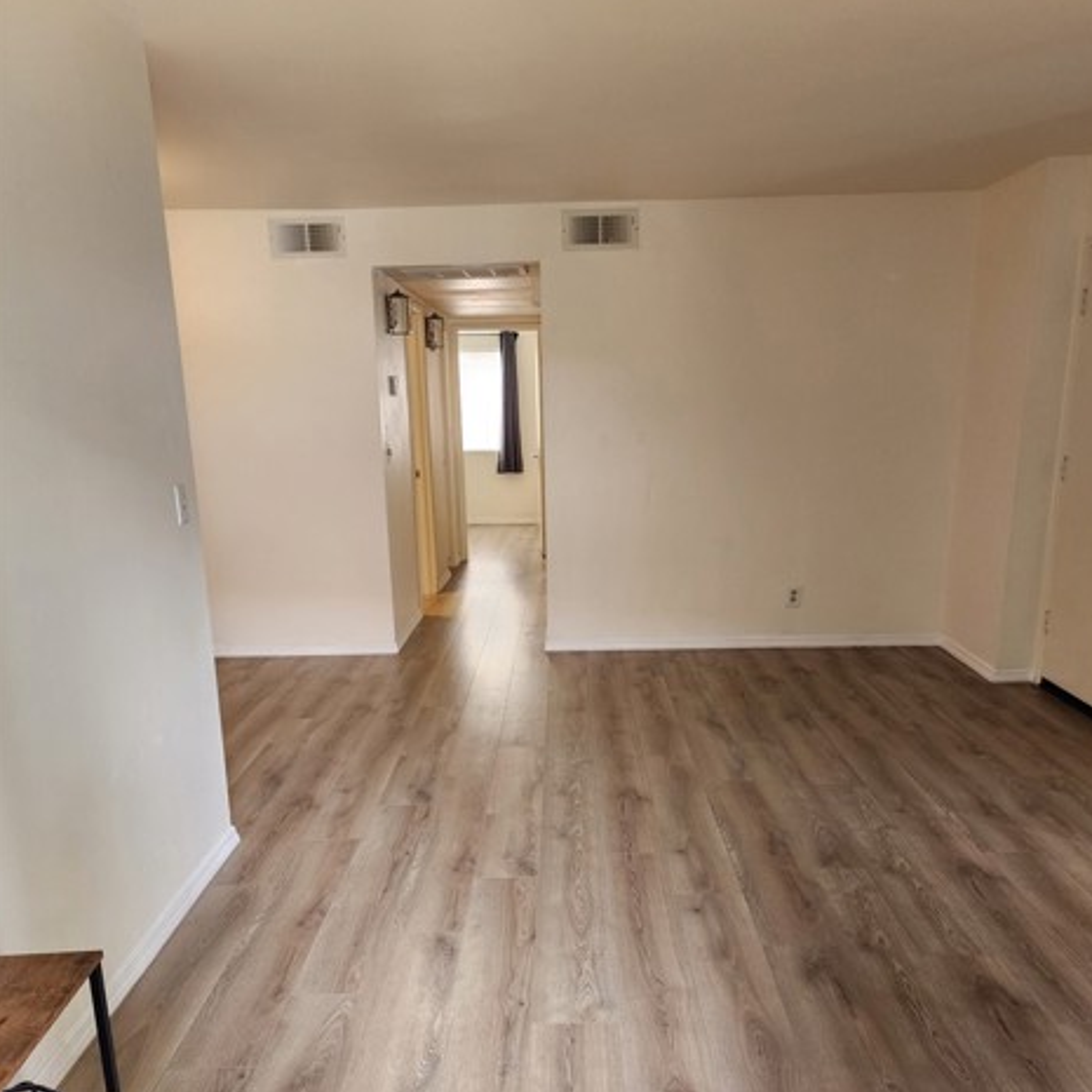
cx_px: 557
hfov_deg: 57.3
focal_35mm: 28
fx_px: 999
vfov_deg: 56.6
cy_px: 683
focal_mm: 6.4
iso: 320
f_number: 1.8
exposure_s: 1/120
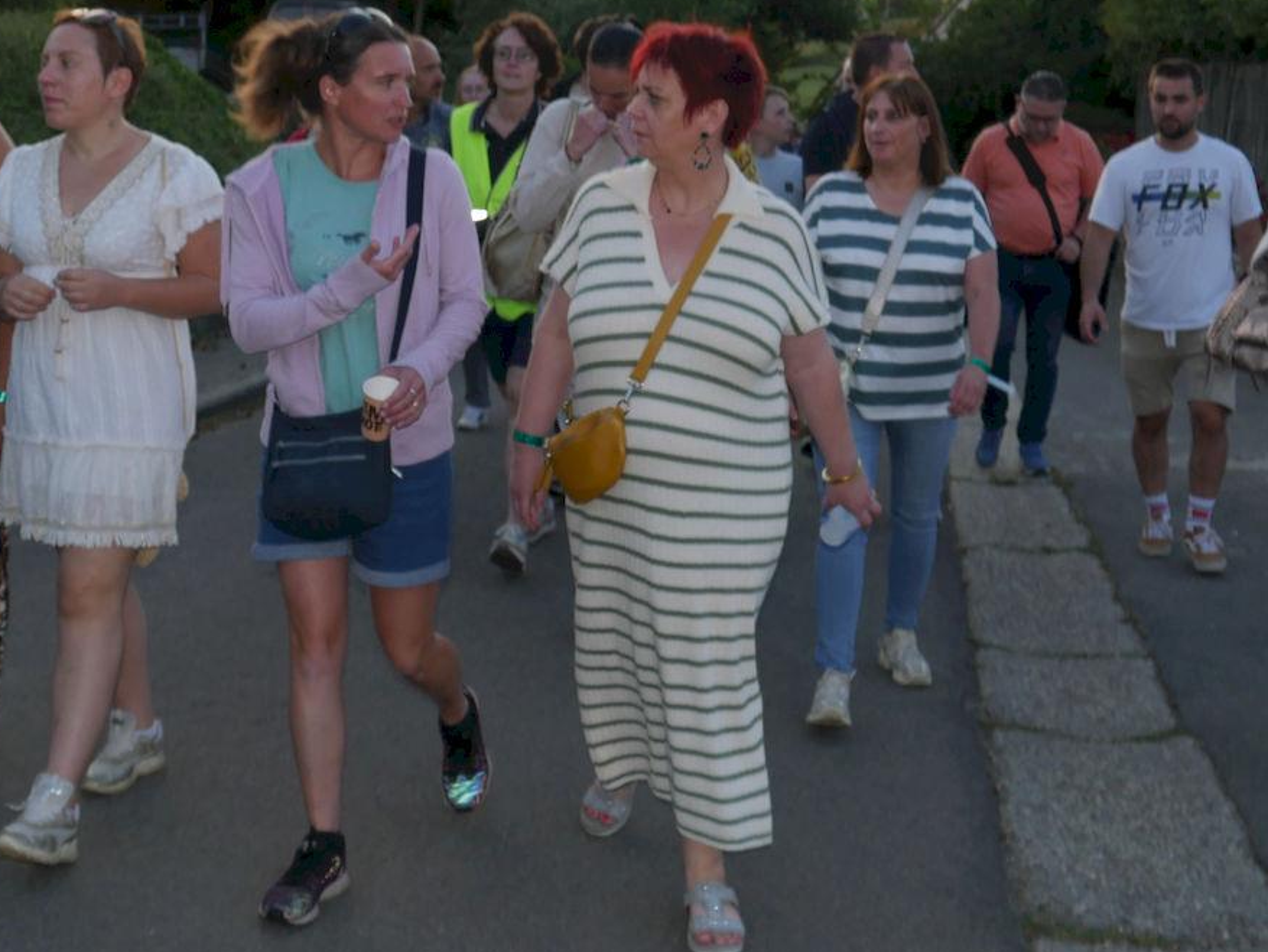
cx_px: 648
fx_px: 1869
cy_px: 326
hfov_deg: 37.5
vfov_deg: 28.4
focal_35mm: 51
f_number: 5
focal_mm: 14
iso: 200
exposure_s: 1/160
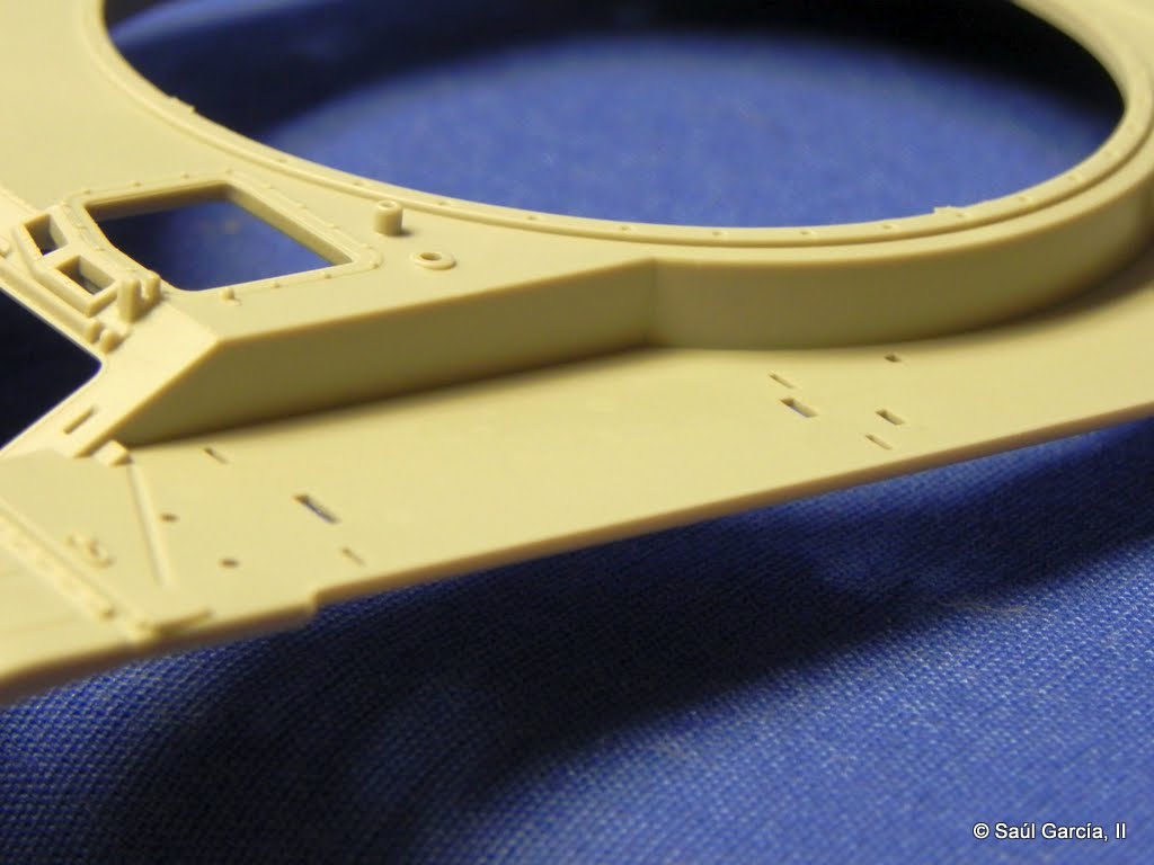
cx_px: 577
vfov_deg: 11.5
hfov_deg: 15.3
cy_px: 432
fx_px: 4300
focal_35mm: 129
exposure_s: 1/22.1
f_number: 4.5
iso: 400
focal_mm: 23
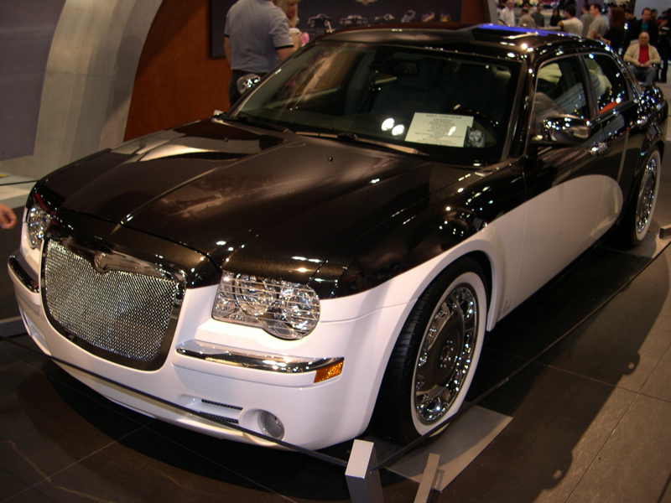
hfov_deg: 49.0
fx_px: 737
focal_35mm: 38
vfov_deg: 37.7
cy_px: 252
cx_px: 336
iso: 100
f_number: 2.8
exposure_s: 1/30
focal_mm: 8
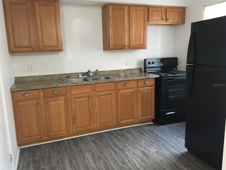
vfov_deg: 48.2
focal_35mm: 29
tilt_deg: -10.2
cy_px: 85
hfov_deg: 61.7
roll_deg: +2.2
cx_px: 113
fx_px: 189
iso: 200
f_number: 2.2
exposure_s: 1/15
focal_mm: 4.15
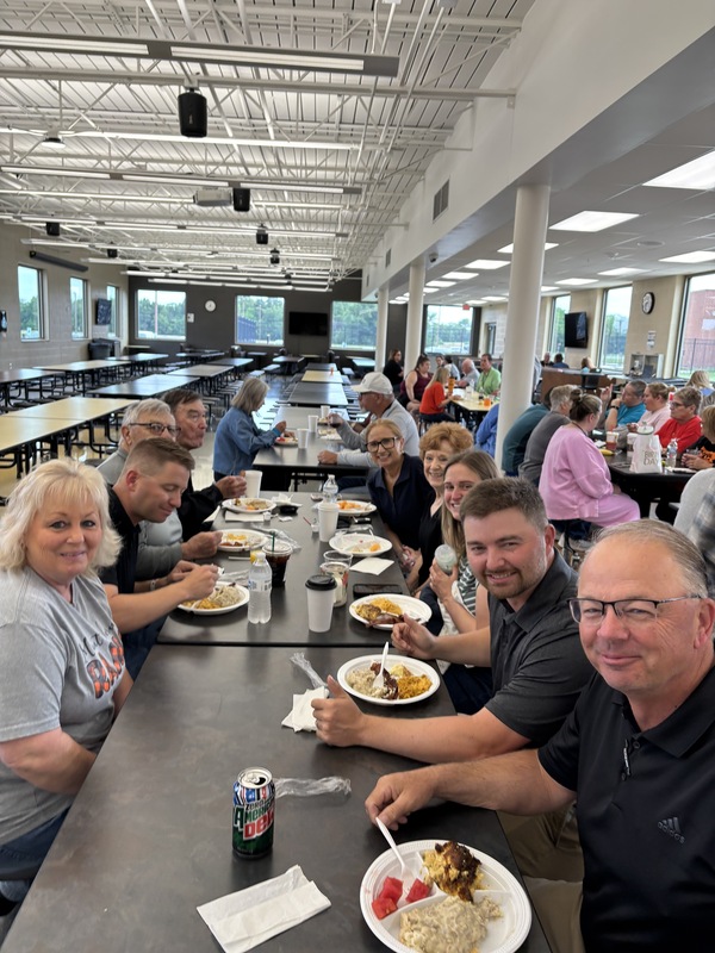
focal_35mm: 26
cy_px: 476
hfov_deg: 53.1
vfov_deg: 67.3
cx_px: 358
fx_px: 716
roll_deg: -2.0
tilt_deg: -7.9
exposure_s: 1/60
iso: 64
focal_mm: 5.96
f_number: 1.6
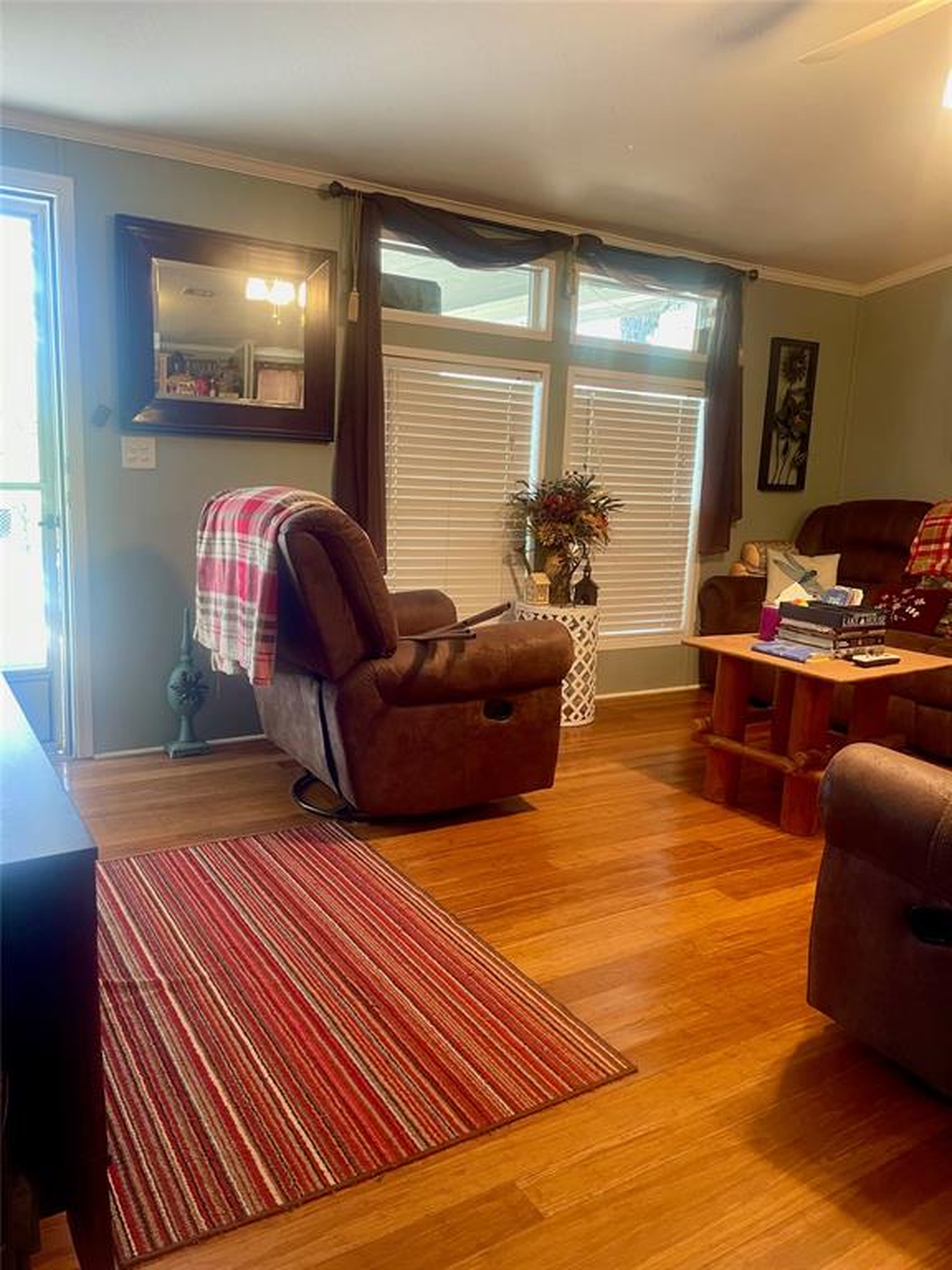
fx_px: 917
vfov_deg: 69.4
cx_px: 476
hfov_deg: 54.9
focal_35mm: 25
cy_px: 635
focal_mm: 5.1
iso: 200
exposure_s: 1/60
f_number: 1.6
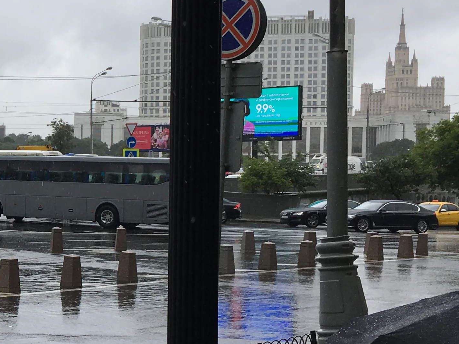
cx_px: -100
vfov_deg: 18.0
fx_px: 1087
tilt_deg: -2.0
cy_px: 206
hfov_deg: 22.0
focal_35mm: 82
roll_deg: -1.8
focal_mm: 4.15
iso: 25
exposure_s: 1/635
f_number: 2.2
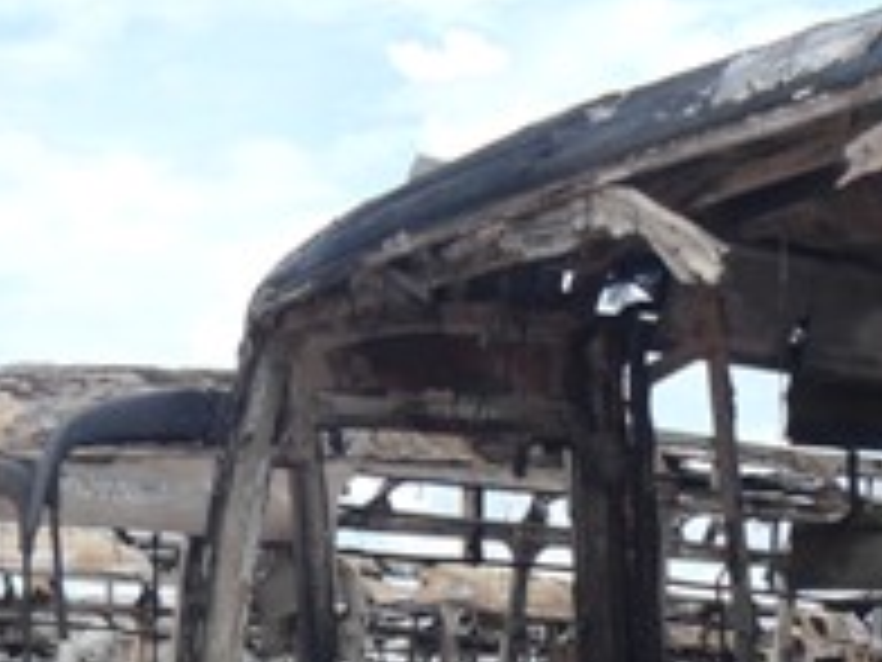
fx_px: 2905
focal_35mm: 114
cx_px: 382
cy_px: 892
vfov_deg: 12.5
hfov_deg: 17.3
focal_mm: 6.3
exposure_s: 1/180
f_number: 7.6
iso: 80
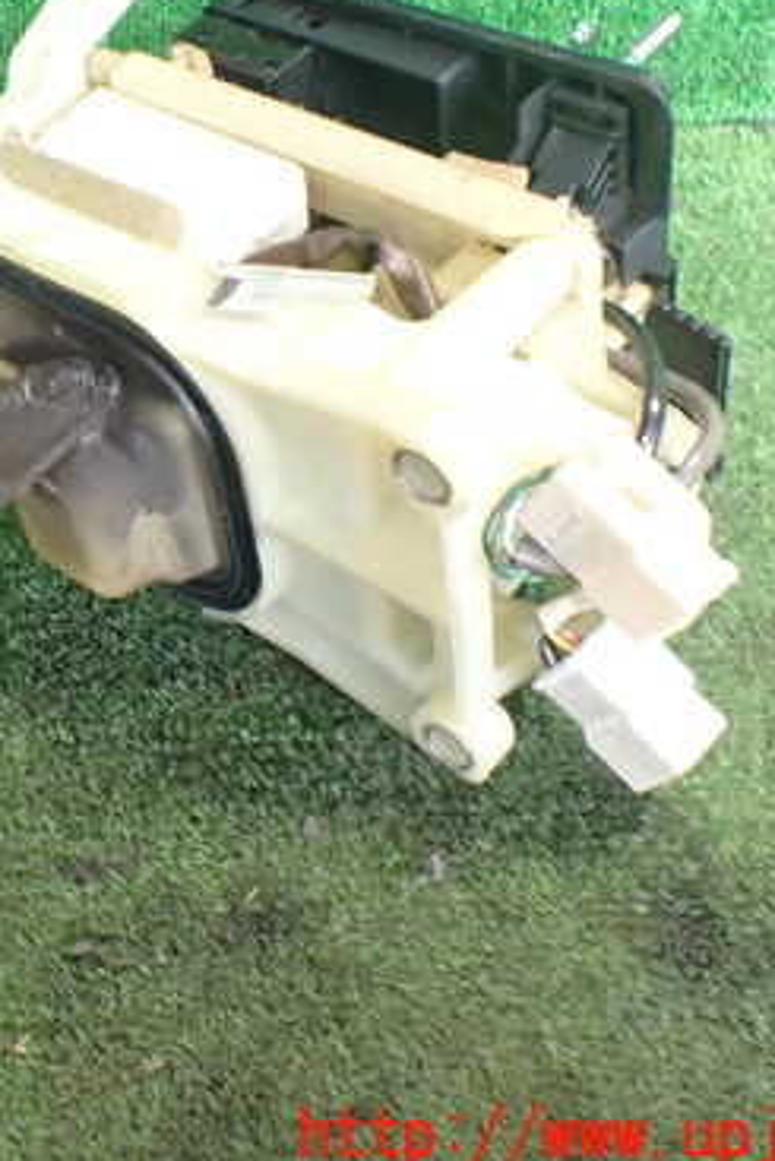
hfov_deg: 25.6
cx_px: 63
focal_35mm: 51
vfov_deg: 38.7
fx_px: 1645
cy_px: 465
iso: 800
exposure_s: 1/50
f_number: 2.3
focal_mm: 5.4
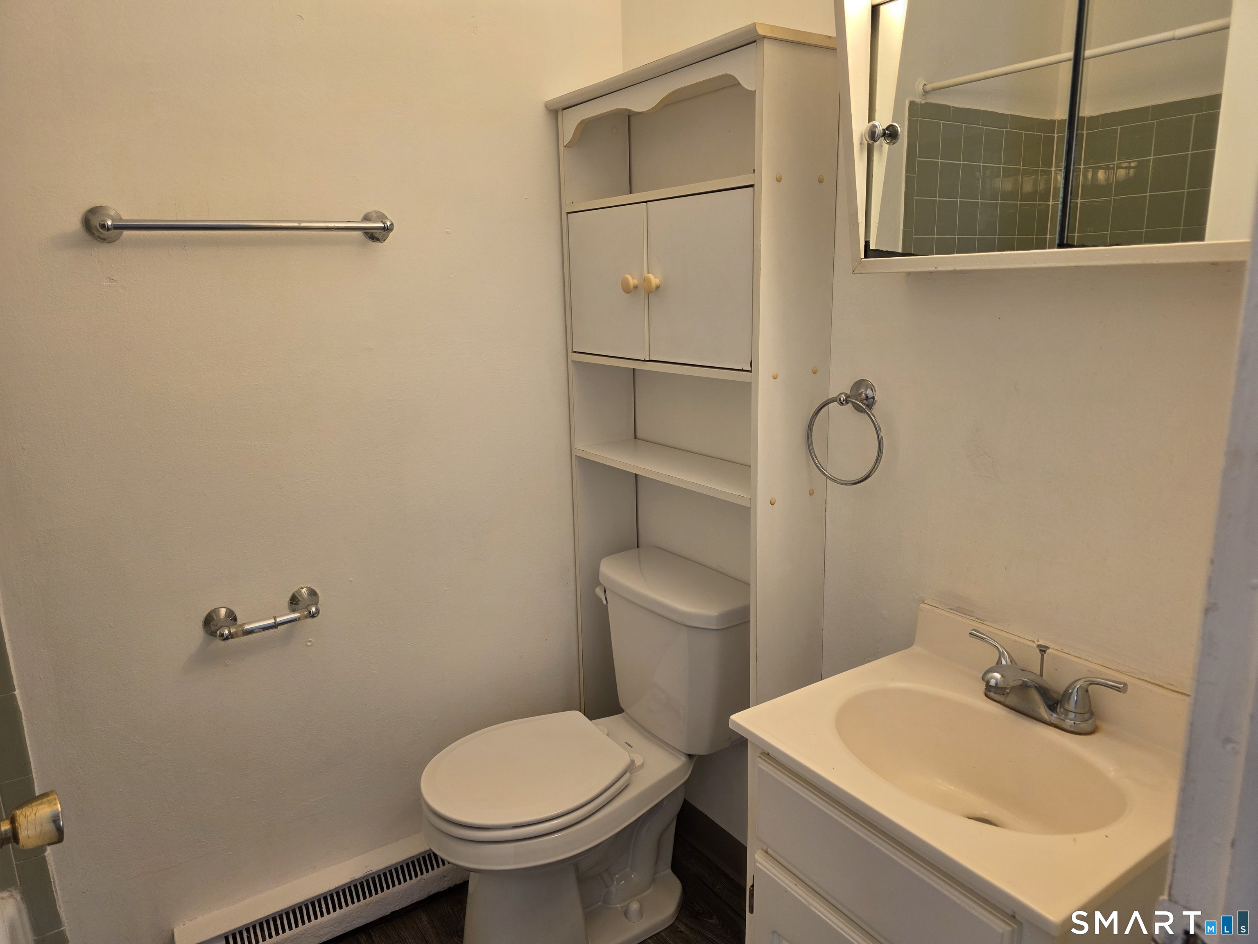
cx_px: 629
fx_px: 836
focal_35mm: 23
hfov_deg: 73.9
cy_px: 472
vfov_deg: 58.9
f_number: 1.7
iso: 100
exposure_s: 1/120
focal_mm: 6.3
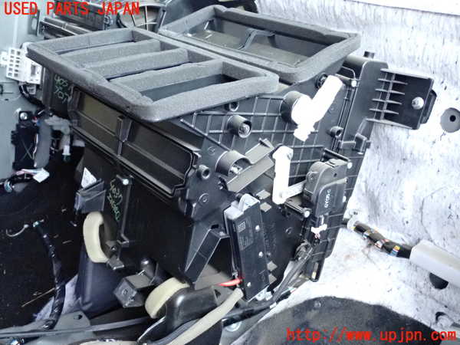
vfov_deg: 37.7
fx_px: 505
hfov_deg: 49.0
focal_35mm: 38
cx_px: 230
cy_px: 172
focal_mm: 6.83
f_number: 2.7
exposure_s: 1/125
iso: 2500
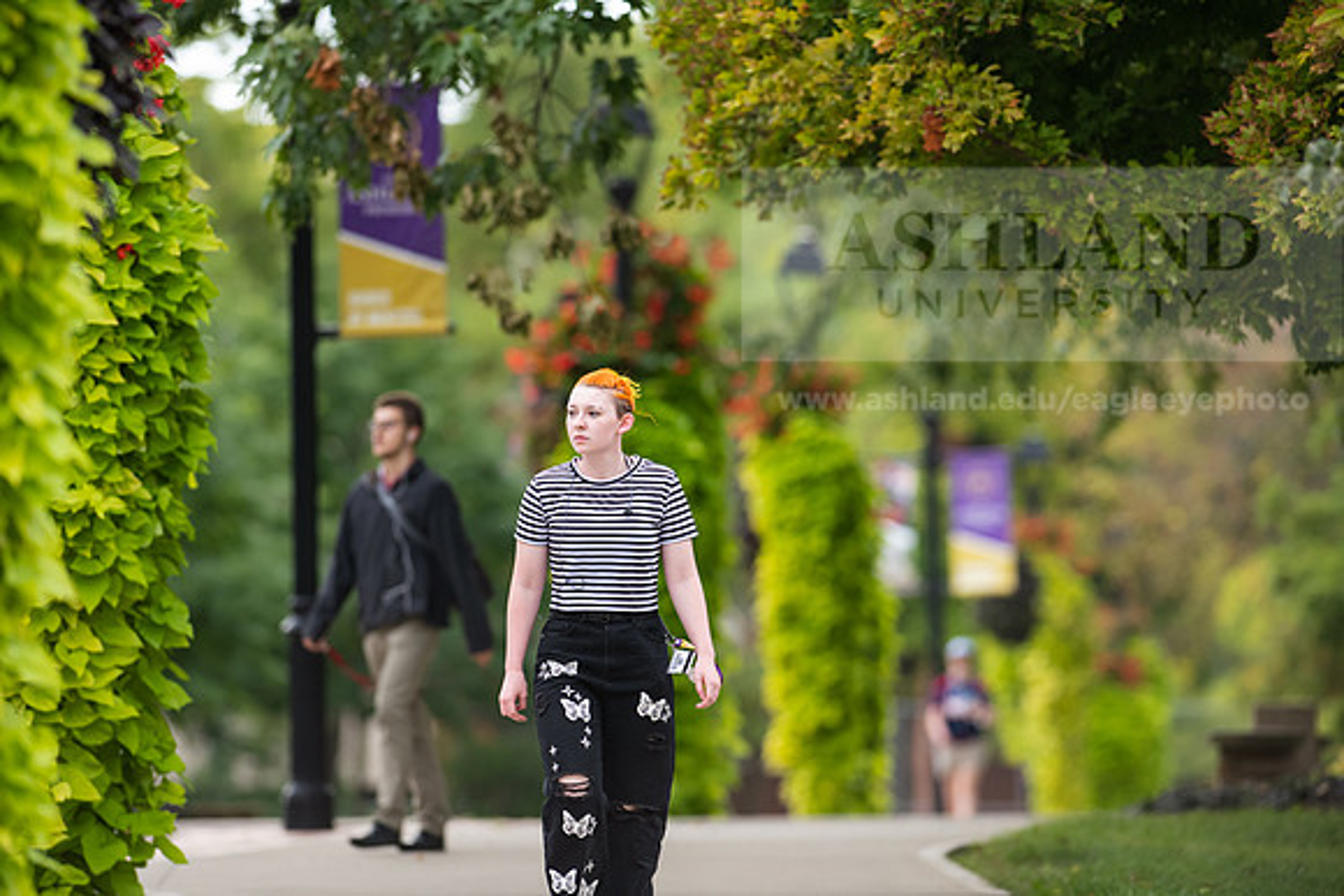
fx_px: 11202
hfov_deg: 6.9
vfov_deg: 4.6
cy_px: 448
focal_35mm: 300
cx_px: 672
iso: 800
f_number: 3.5
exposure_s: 1/400
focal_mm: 300
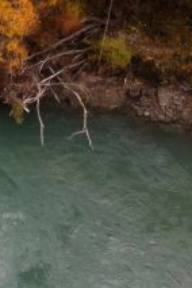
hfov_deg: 11.4
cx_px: -188
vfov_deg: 18.6
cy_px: 64
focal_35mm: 109
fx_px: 872
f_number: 2.8
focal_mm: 3.85
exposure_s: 1/120
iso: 80
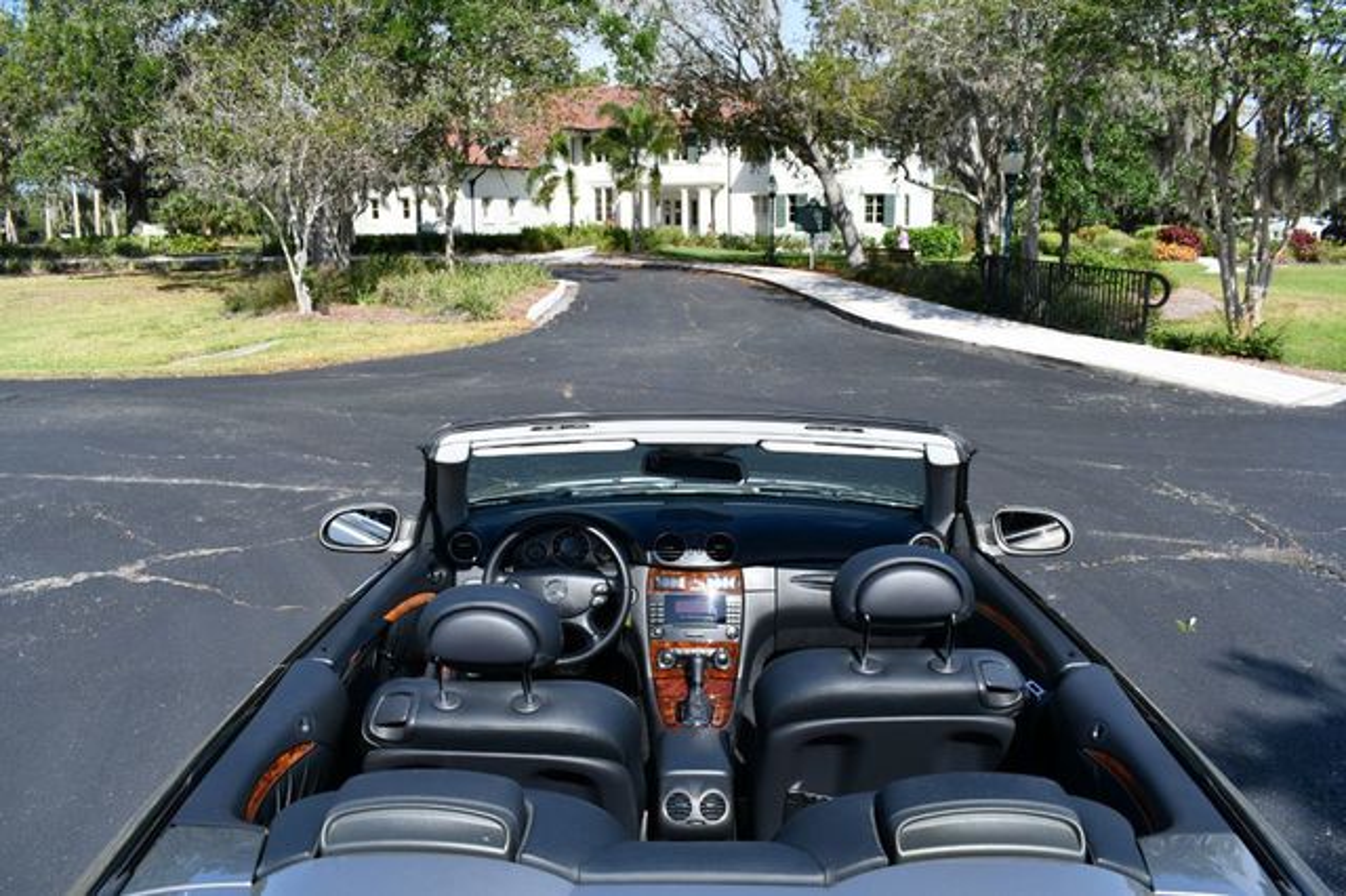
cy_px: 448
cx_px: 673
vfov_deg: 47.9
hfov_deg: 67.4
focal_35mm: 27
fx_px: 1009
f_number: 8
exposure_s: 1/250
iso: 100
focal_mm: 18
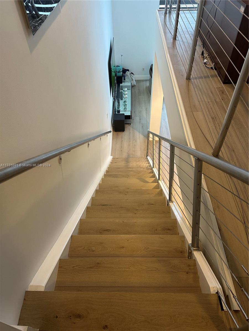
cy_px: 166
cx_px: 124
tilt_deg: -47.7
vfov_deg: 71.6
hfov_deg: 56.8
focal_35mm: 24
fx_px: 230
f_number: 1.78
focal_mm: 6.86
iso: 200
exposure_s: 1/60
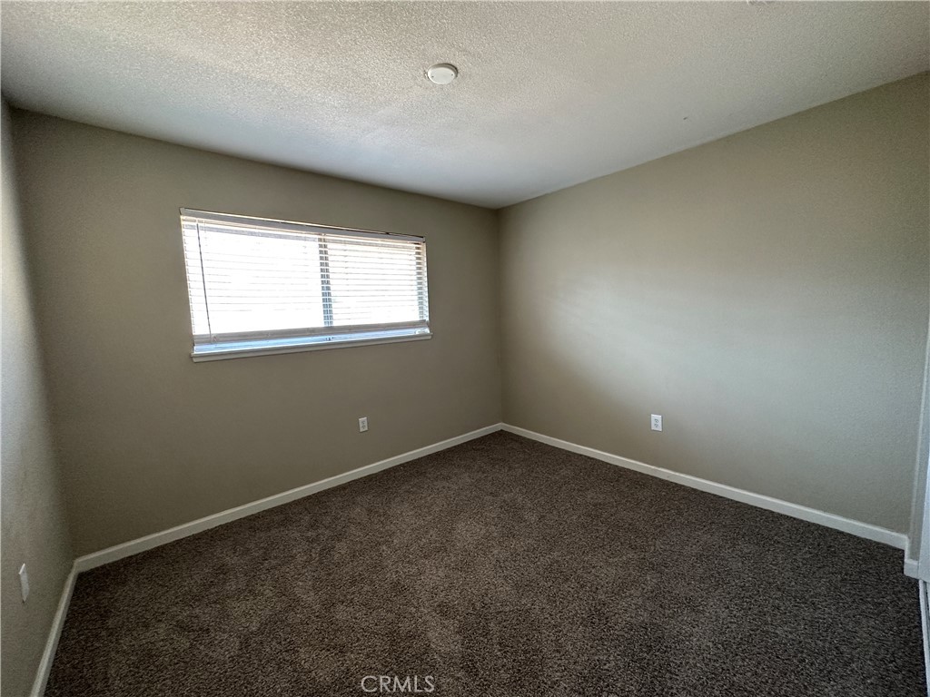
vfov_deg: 85.7
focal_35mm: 14
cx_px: 465
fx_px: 376
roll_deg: +2.1
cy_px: 348
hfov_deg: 102.1
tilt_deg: -5.3
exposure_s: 1/99
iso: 250
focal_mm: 2.22
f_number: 2.2
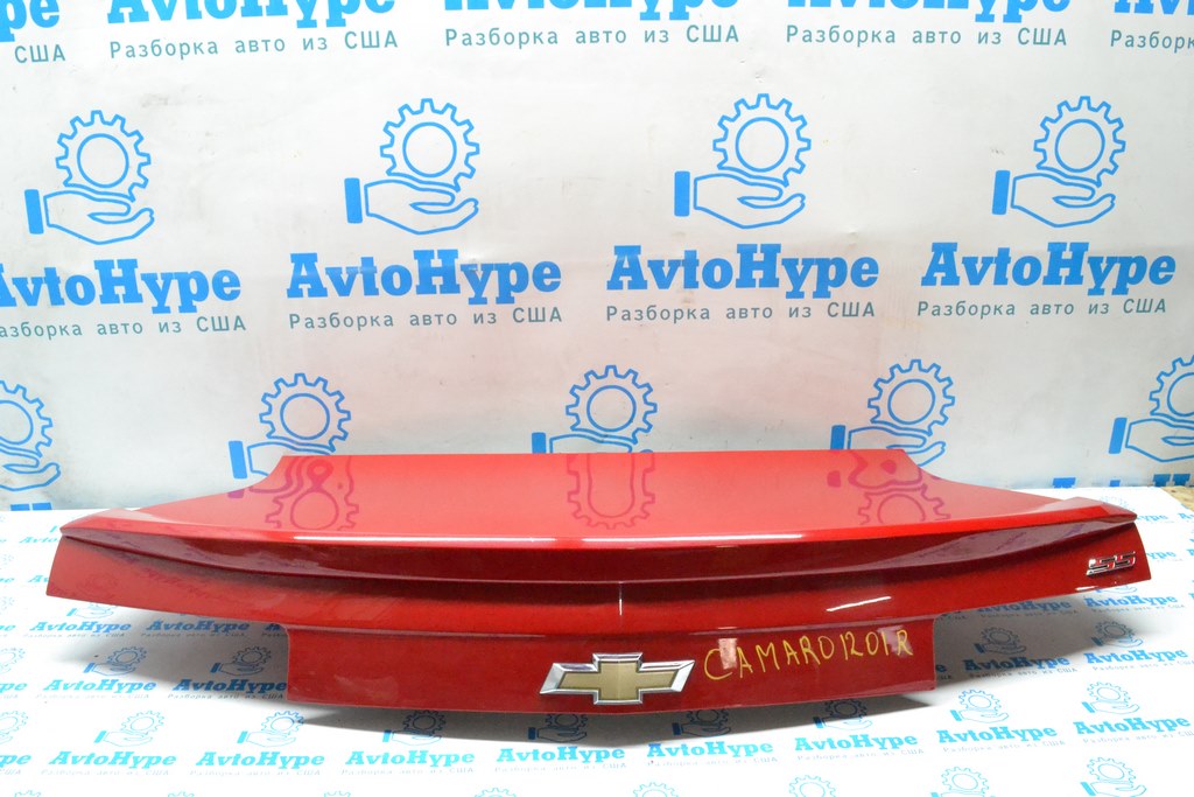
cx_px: 597
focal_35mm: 27
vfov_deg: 47.9
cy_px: 398
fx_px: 896
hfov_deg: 67.4
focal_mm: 18
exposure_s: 1/100
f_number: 10
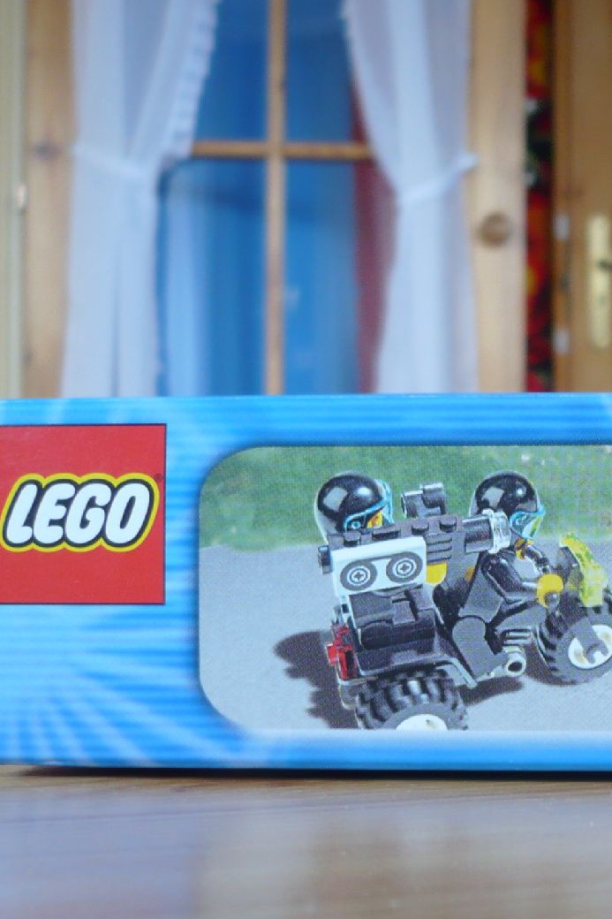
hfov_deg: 19.2
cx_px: 595
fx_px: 1760
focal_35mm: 69
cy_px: 587
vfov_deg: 29.1
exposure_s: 1/30
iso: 100
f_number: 2.8
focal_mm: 5.8
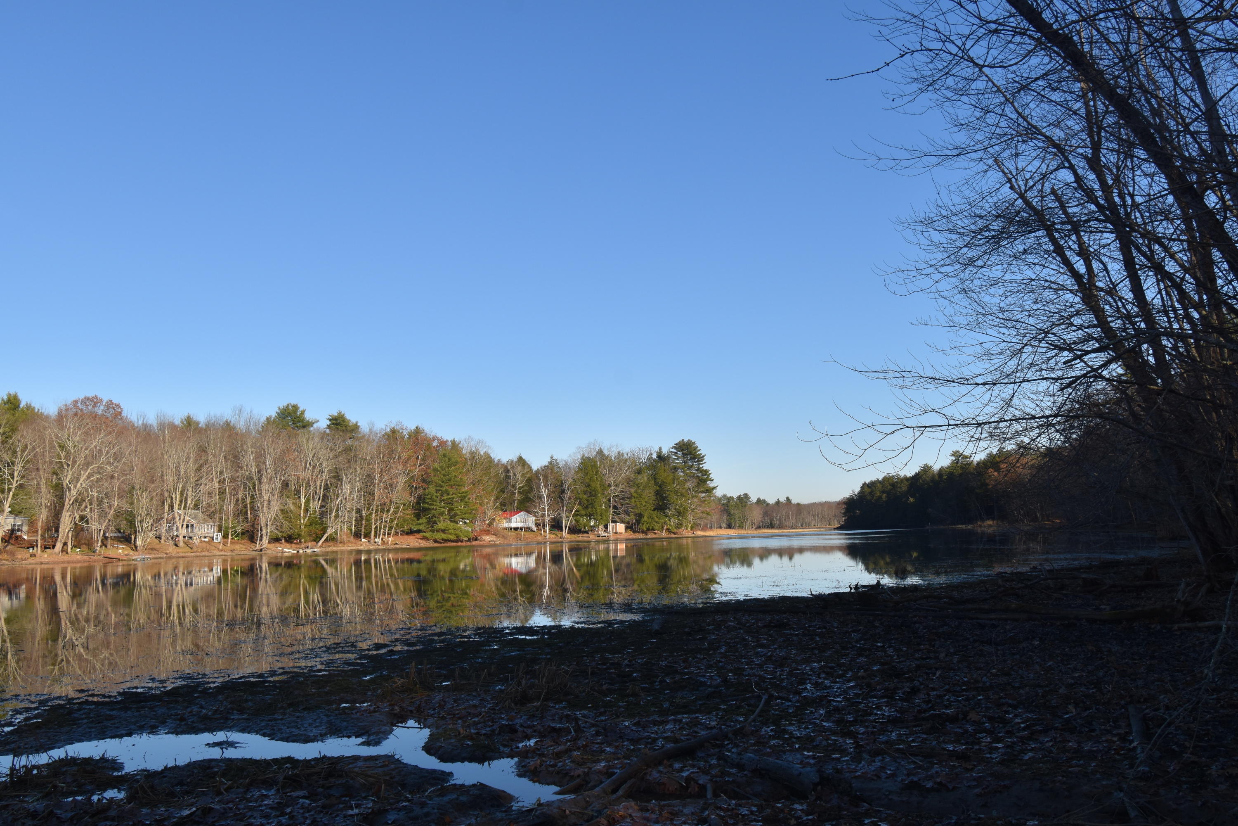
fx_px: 1032
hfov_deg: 61.9
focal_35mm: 30
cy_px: 413
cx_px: 619
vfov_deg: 43.6
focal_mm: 20
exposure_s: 1/400
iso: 200
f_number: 9
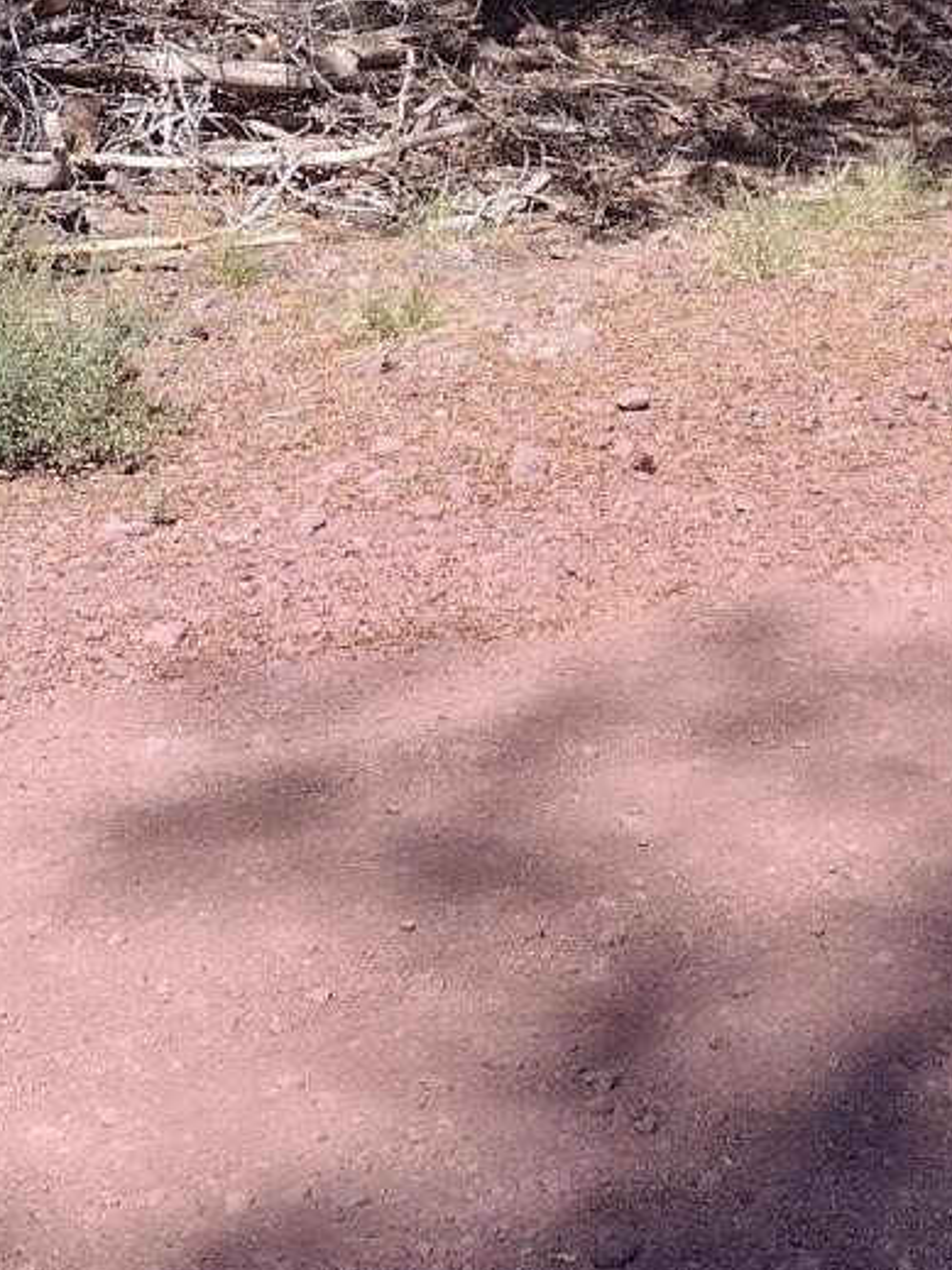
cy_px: -416
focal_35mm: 104
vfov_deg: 17.6
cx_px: 805
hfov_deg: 14.1
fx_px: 3815
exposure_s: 1/1039
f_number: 1.7
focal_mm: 4.71
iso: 100
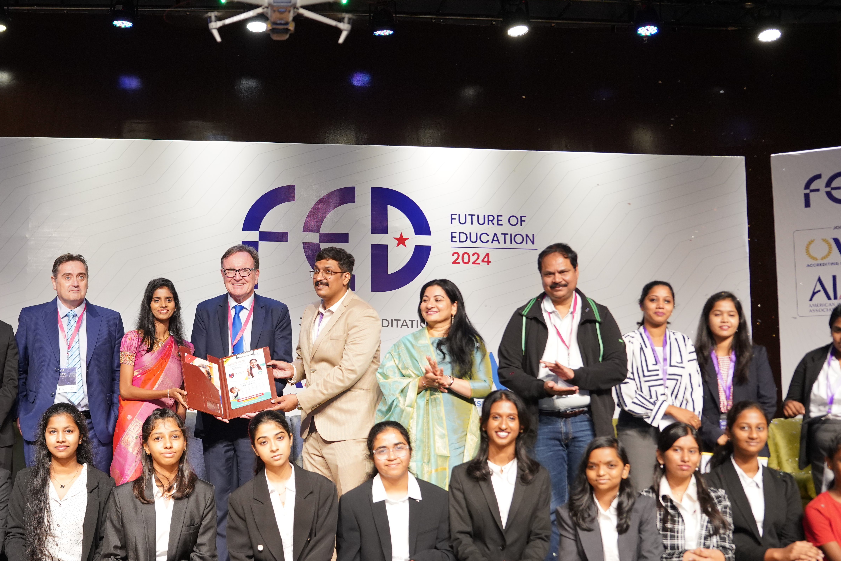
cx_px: 201
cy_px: 323
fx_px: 1191
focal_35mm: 51
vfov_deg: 26.5
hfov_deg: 37.8
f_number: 4
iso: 1250
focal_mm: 30.6
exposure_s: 1/200
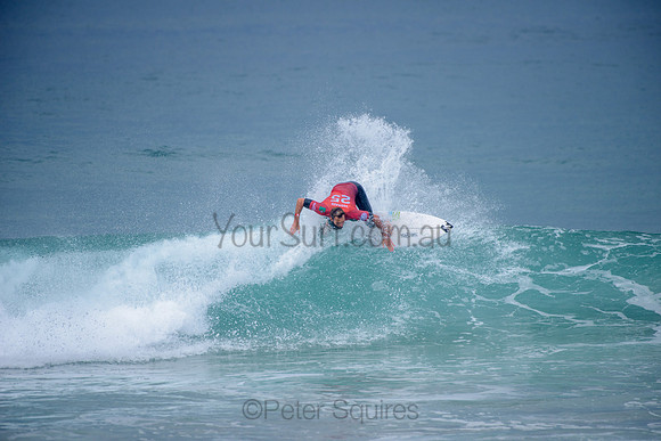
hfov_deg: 4.1
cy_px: 220
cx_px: 330
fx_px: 9182
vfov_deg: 2.8
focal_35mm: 500
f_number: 5.6
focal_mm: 500
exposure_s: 1/2000
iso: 180
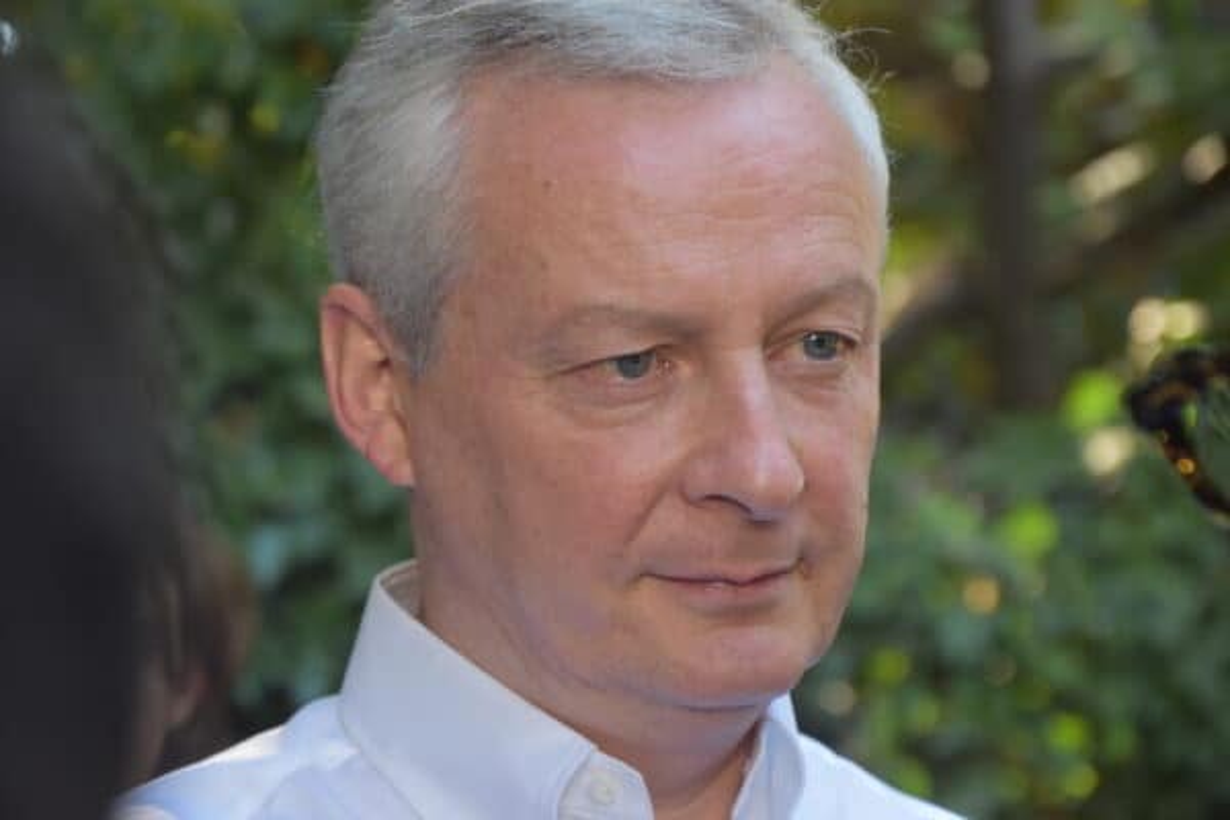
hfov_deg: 15.2
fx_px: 4612
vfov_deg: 10.2
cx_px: 615
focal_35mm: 135
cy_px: 410
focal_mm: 90
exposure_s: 1/160
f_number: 5.3
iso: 800
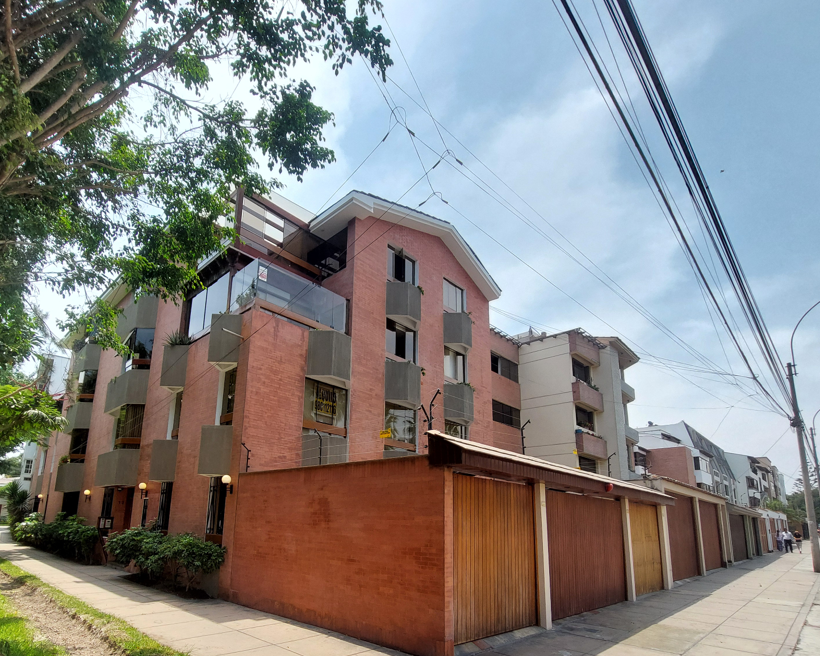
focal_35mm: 18
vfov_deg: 71.9
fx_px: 437
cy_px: 429
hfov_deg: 85.8
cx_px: 353
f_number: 2.2
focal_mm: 1.74
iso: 50
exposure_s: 1/1113
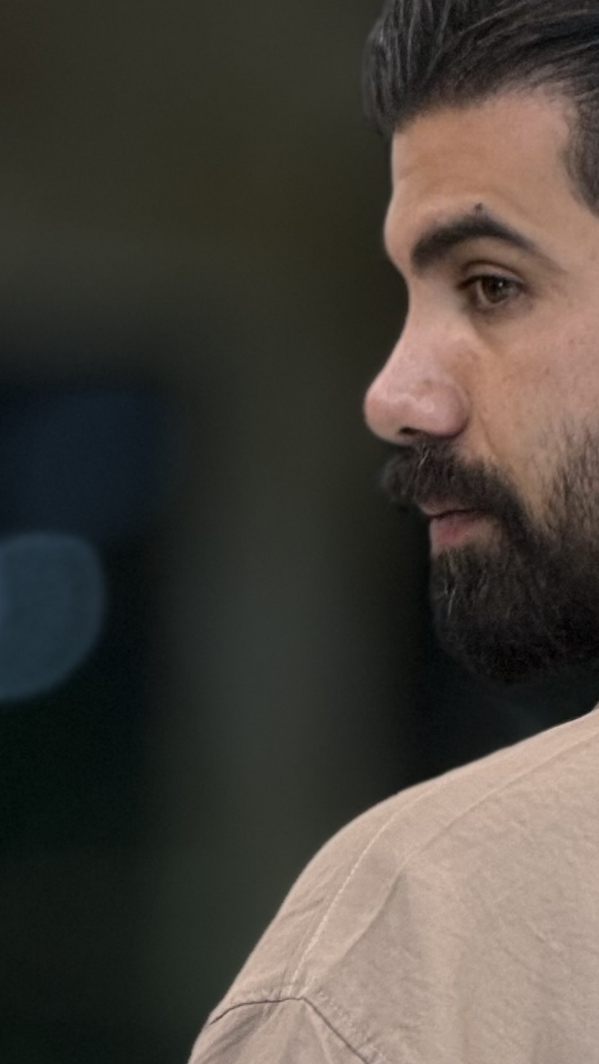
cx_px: 834
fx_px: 11486
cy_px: 1245
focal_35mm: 407
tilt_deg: -1.6
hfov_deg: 3.0
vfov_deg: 5.3
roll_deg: -2.5
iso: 50
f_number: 2.8
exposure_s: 1/100
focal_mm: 15.66
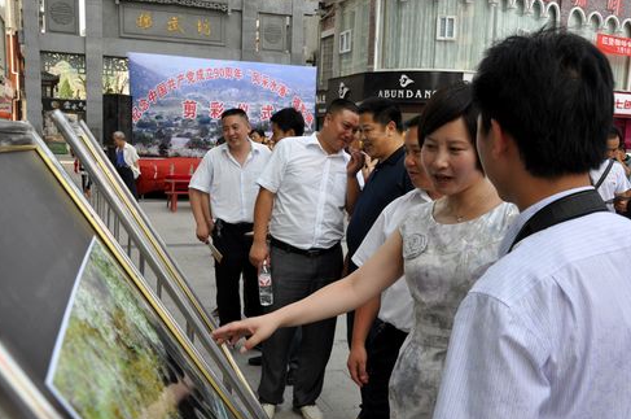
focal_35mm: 39
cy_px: 211
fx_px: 674
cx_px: 315
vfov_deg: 34.5
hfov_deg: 50.2
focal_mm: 25
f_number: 9.5
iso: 200
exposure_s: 1/90
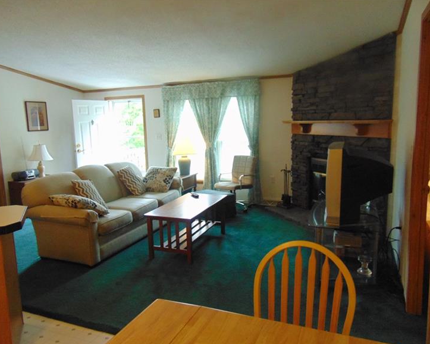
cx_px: 202
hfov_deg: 64.0
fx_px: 344
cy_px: 176
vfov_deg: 53.2
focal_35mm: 27
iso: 320
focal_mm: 4.5
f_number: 3
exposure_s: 1/30
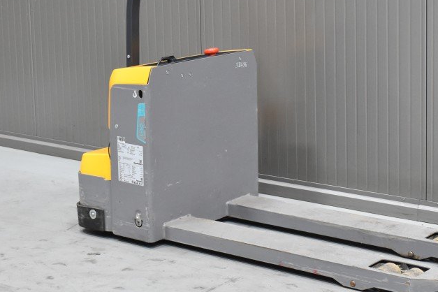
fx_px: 1082
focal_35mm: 89
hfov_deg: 22.8
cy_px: 68
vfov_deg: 15.3
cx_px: 272
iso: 1250
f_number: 5.6
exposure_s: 1/25
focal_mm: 31
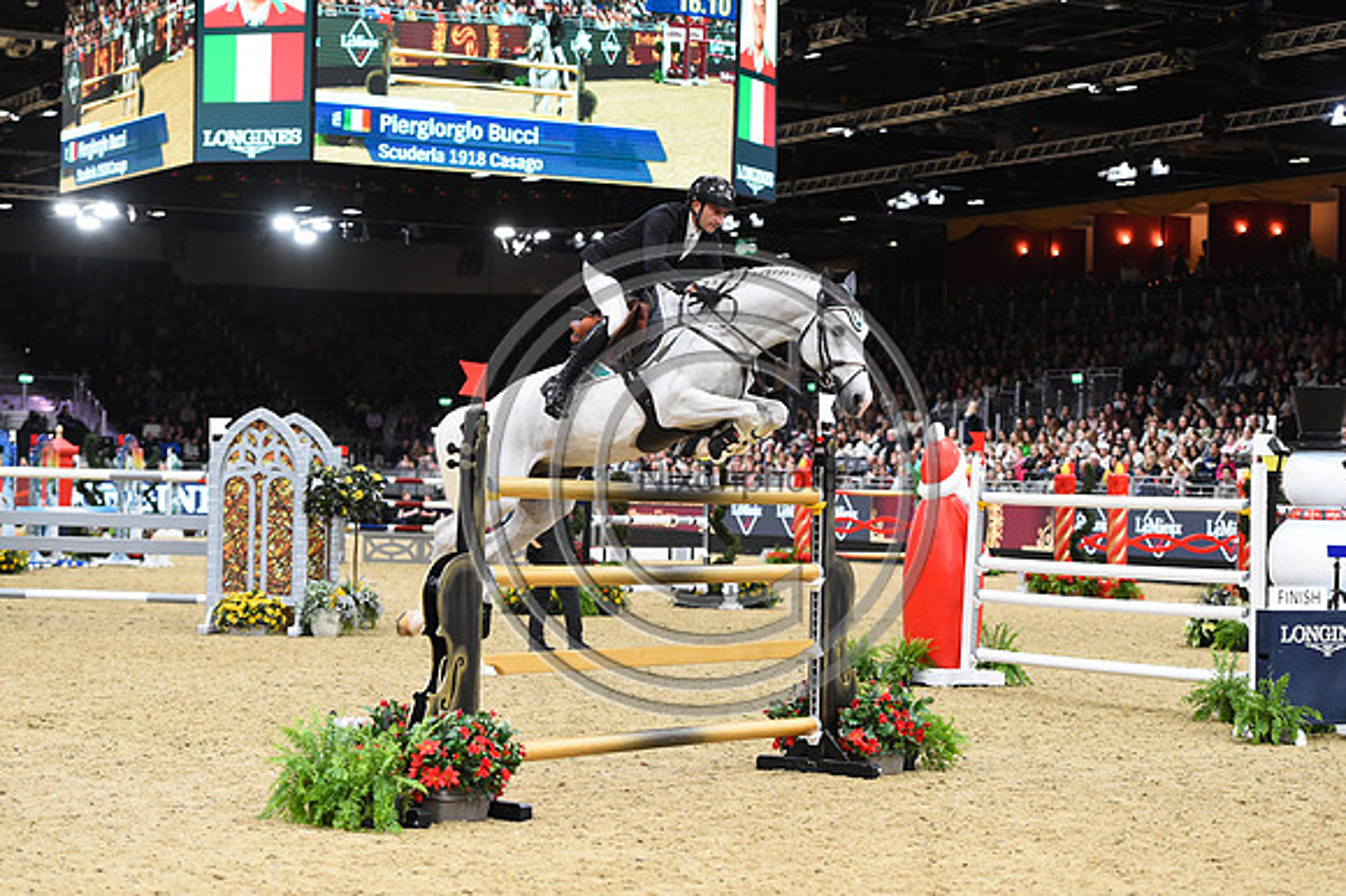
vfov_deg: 15.9
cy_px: 448
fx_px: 3213
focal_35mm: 86
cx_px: 673
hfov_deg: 23.7
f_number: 3.5
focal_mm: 86
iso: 5000
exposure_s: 1/800
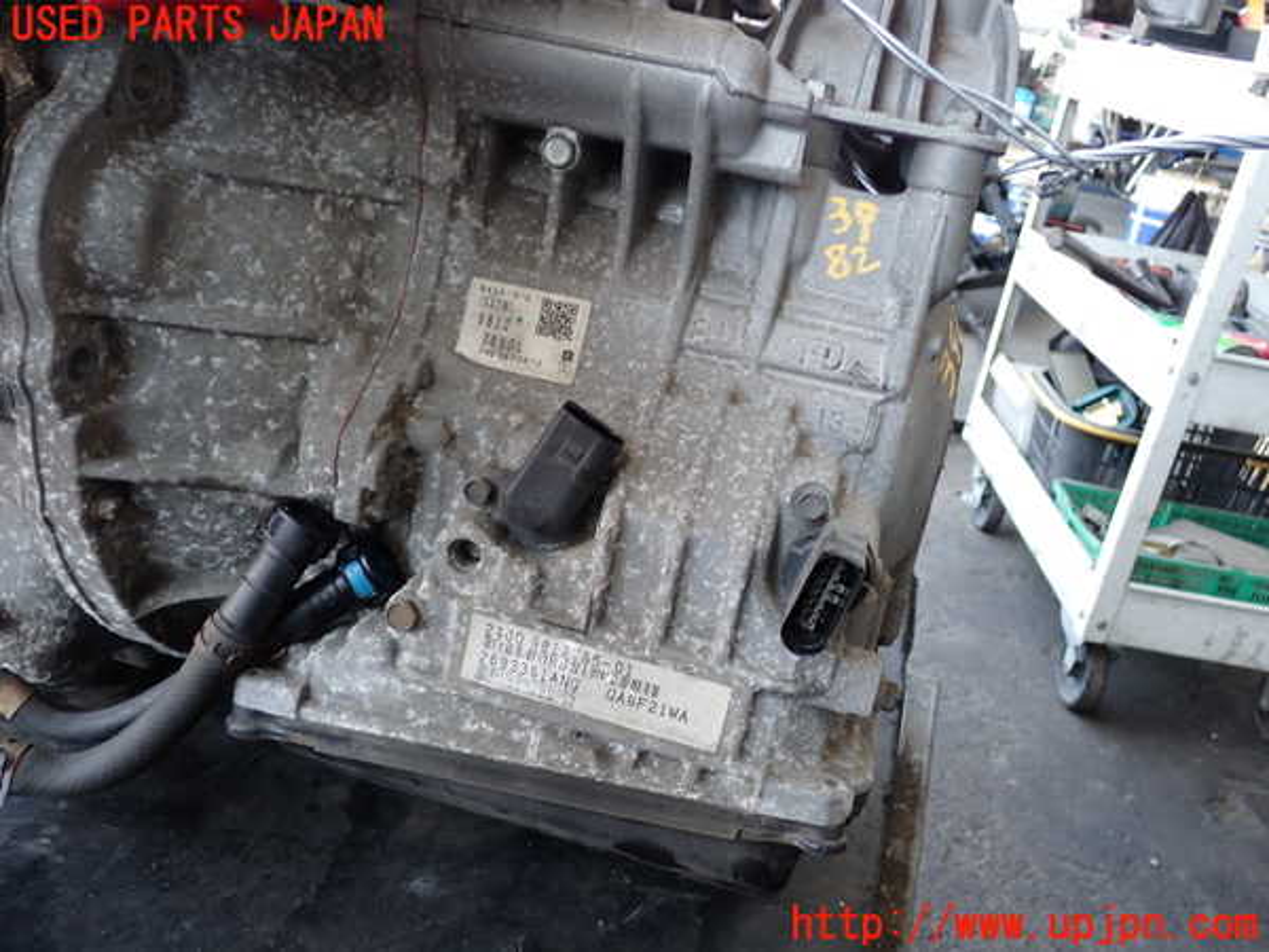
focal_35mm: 32
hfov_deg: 56.8
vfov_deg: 44.2
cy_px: 476
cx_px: 634
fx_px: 1173
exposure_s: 1/100
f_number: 2.4
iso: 200
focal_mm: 5.79
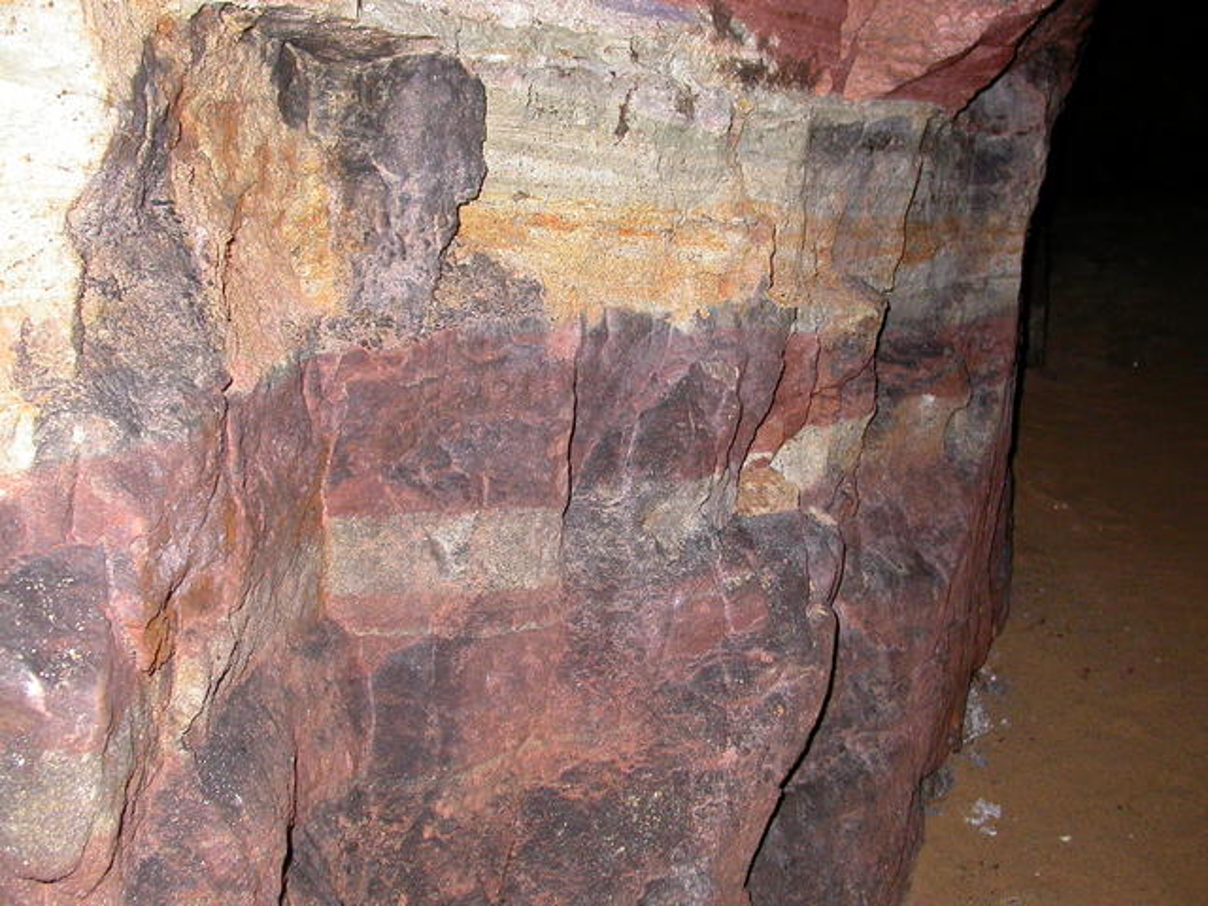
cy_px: 453
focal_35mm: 38
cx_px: 604
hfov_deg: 49.0
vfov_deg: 37.7
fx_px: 1326
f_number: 2.6
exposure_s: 1/60
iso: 200
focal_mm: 7.85
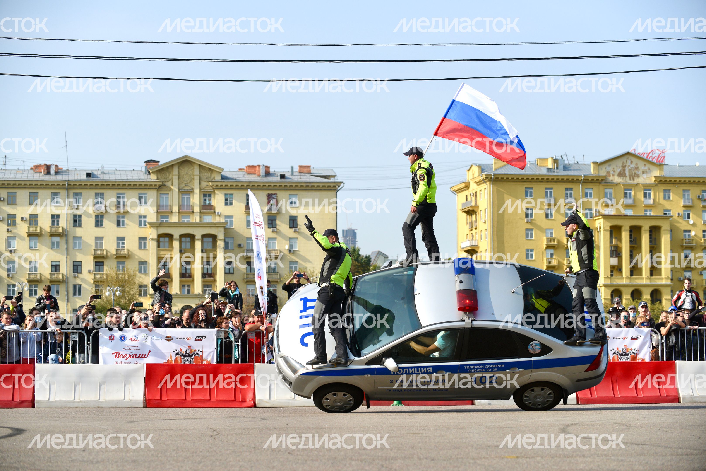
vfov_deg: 15.2
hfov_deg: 22.6
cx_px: 353
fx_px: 1766
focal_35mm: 90
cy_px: 236
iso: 280
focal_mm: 90
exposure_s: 1/2000
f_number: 4.5
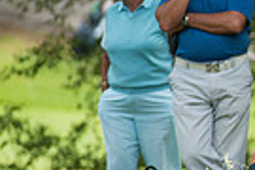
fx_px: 9116
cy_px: 72
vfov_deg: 1.1
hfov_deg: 1.6
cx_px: 536
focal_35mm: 1287
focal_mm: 300
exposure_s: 1/1000
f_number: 5.6
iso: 400
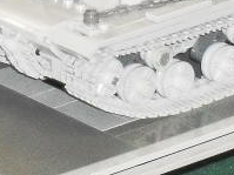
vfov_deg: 2.7
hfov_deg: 3.7
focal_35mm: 541
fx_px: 3655
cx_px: 153
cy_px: 249
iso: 320
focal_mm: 18.9
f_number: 5.8
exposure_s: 1/60
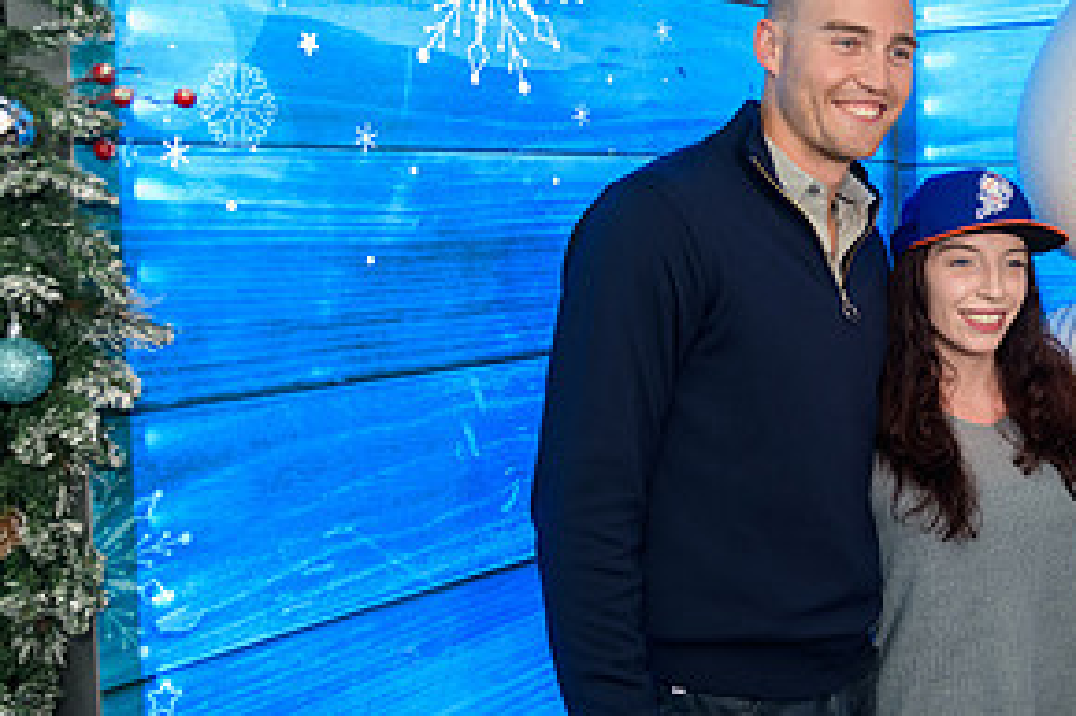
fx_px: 1434
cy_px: 321
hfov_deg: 39.1
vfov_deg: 28.0
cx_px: 898
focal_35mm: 48
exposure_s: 1/125
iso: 400
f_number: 3.2
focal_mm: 24
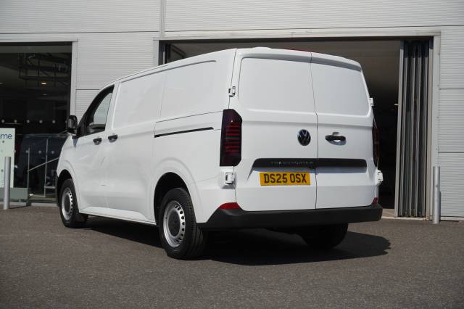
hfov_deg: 41.1
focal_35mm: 48
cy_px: 154
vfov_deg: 28.0
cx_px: 232
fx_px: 618
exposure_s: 1/400
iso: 100
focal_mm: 32
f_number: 8
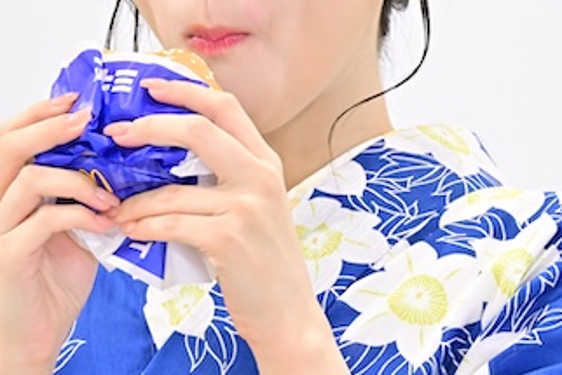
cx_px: 356
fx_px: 9698
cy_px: 153
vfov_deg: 2.2
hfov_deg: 3.3
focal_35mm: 621
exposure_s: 1/125
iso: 4000
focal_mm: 200
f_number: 6.3
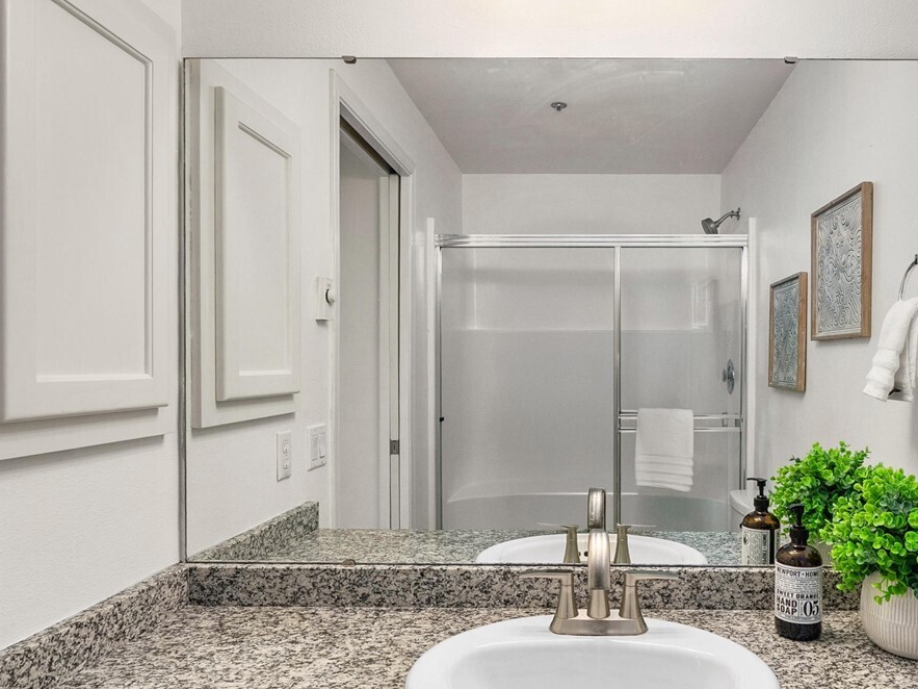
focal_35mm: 24
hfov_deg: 70.2
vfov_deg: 56.6
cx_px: 584
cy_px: 390
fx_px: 636
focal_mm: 13
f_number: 7.1
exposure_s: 1/20
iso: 1000
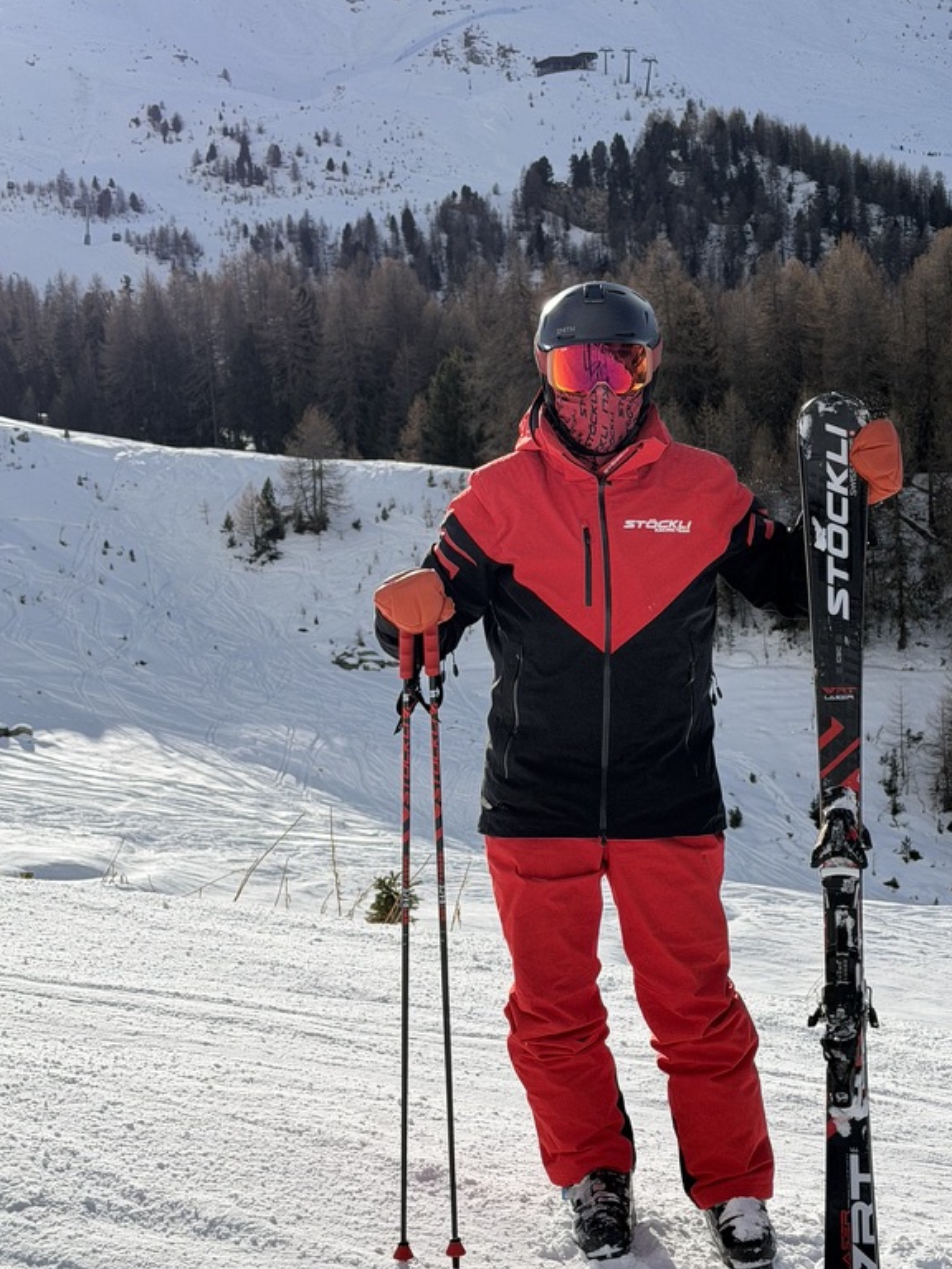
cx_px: 549
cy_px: 725
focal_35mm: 64
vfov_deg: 30.2
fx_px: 2347
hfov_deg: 22.9
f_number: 1.78
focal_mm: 6.76
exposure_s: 1/8772
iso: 64
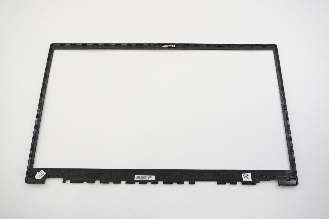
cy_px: 110
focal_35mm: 38
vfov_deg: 35.4
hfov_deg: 51.3
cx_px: 164
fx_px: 342
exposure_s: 1/400
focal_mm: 25
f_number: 5.6
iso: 6400
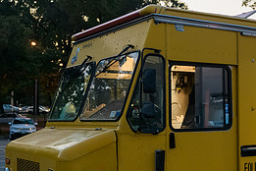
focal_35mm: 69
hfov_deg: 28.4
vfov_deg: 19.7
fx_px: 491
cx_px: 216
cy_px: 91
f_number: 3.2
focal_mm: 31
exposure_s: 1/125
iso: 1600
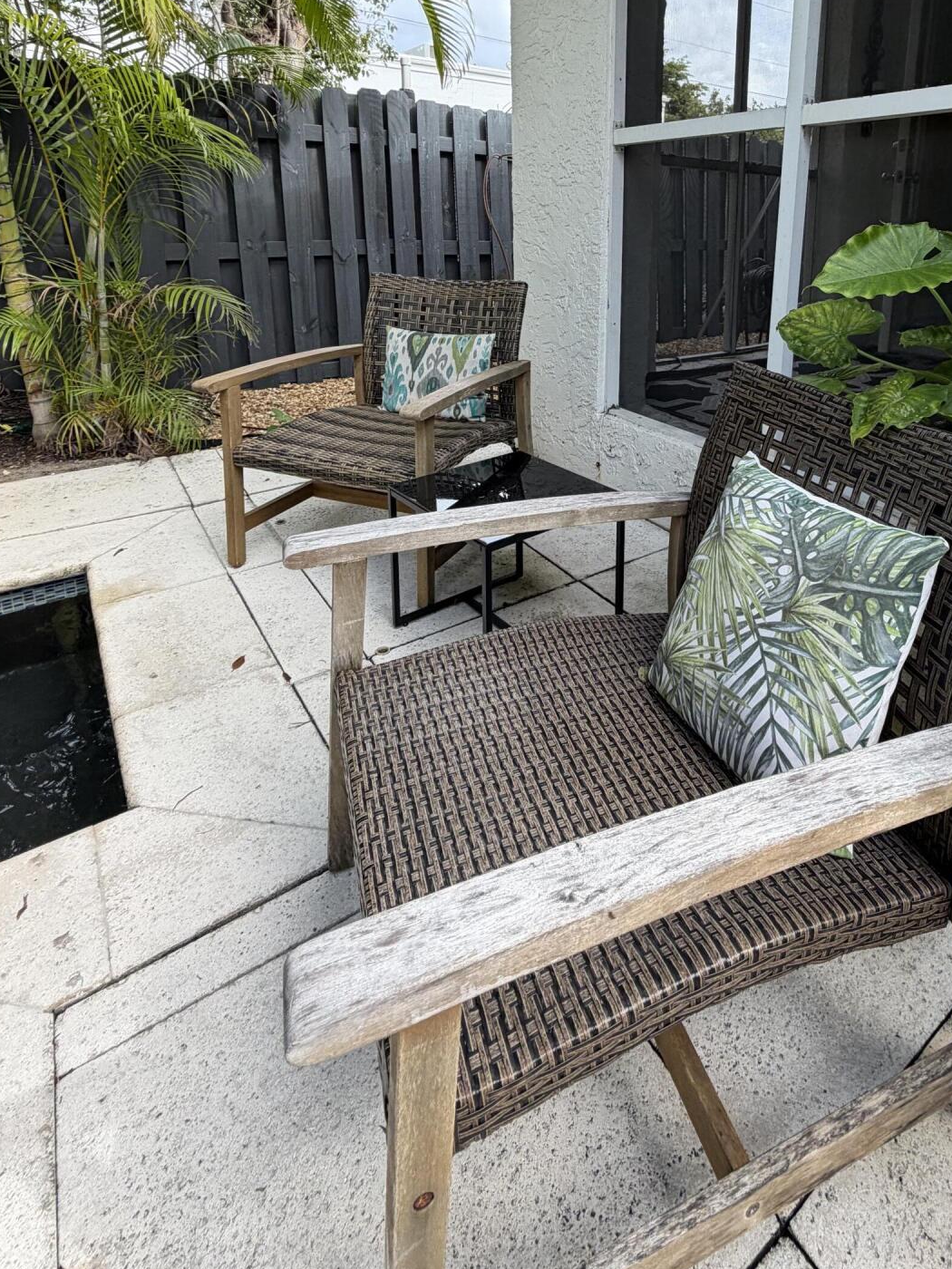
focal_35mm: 20
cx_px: 598
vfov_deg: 77.7
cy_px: 373
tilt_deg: -11.3
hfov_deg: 65.0
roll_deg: -1.5
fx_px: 733
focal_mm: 2.22
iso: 64
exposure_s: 1/502
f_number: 2.2
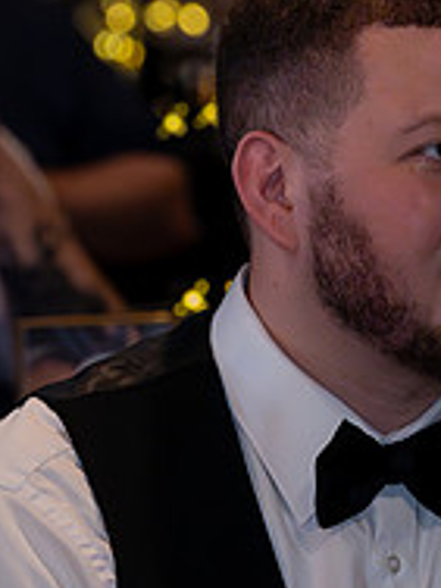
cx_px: 454
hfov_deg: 3.3
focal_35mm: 444
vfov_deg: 4.5
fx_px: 7542
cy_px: 430
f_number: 5
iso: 6400
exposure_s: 1/320
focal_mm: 150
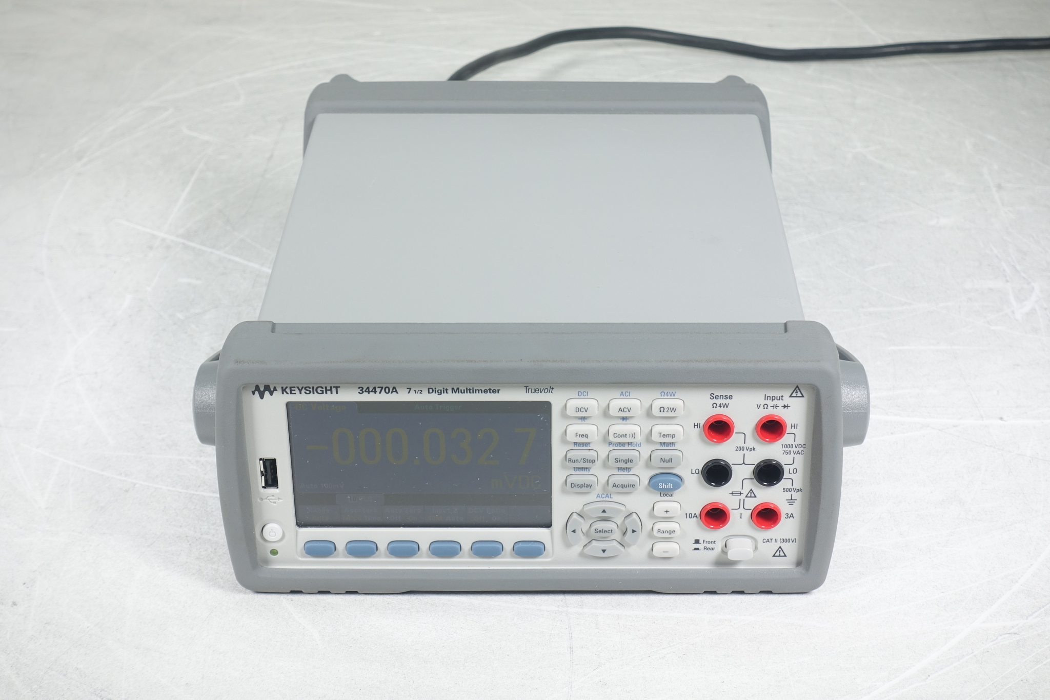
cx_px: 525
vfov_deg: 19.5
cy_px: 350
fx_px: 2041
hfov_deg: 28.8
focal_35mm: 70
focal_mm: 25.7
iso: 125
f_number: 5.6
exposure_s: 1/80
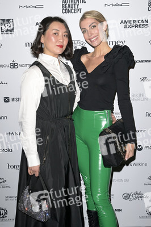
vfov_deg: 48.5
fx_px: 252
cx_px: 76
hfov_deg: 33.3
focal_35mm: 40
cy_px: 114
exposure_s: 1/250
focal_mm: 40
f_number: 5.6
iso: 500
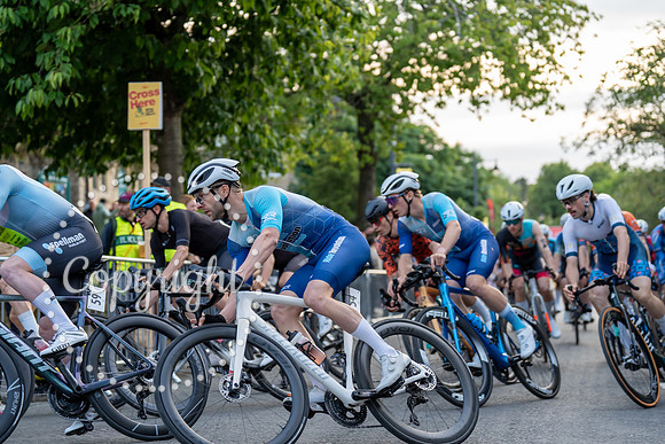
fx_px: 1293
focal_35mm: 70
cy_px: 222
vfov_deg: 19.5
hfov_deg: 28.8
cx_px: 332
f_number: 2.8
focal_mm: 70
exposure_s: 1/800
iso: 1000
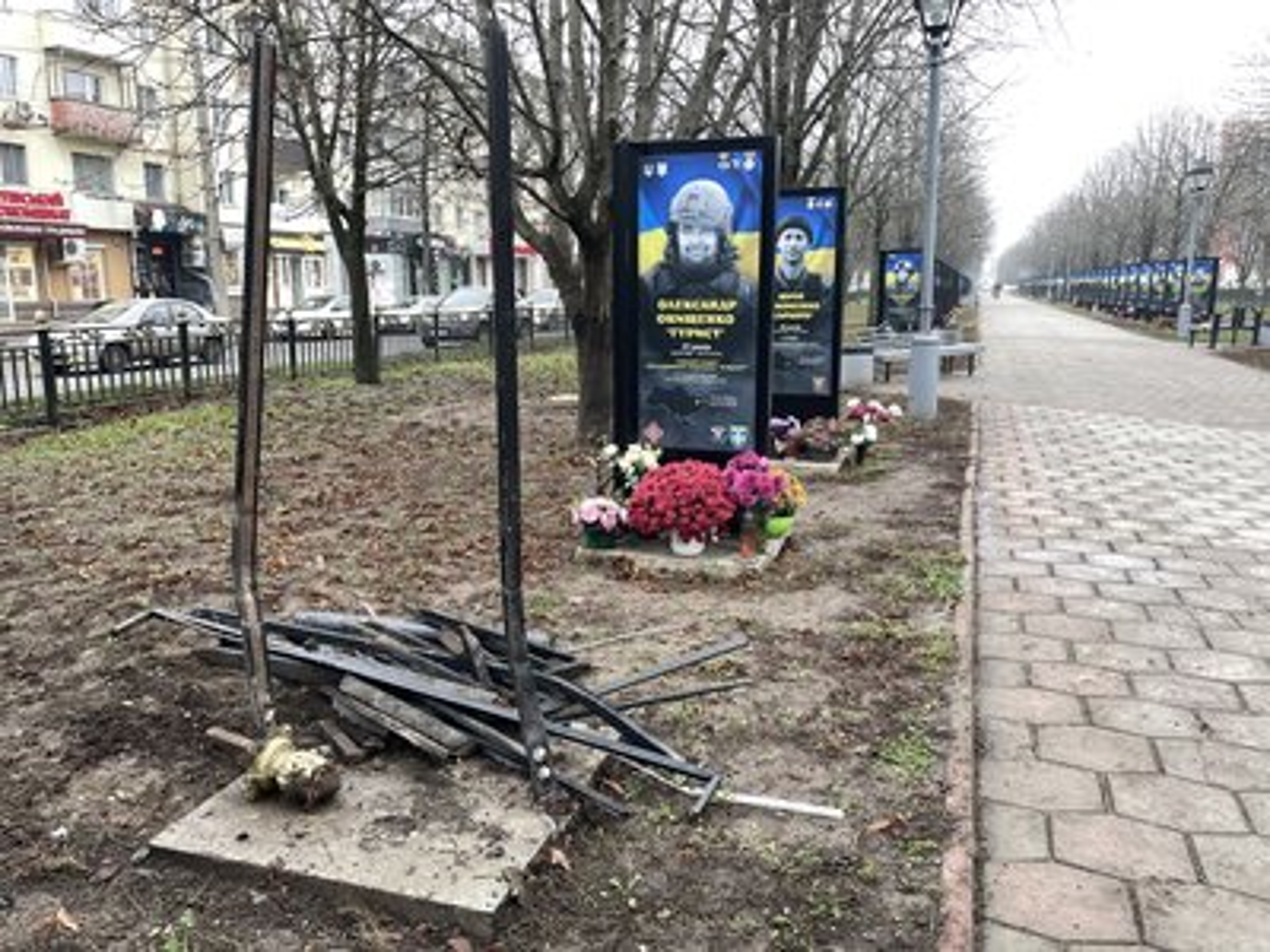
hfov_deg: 67.3
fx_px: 954
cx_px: 635
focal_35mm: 26
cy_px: 476
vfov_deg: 53.1
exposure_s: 1/121
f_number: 1.6
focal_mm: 4.2
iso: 100
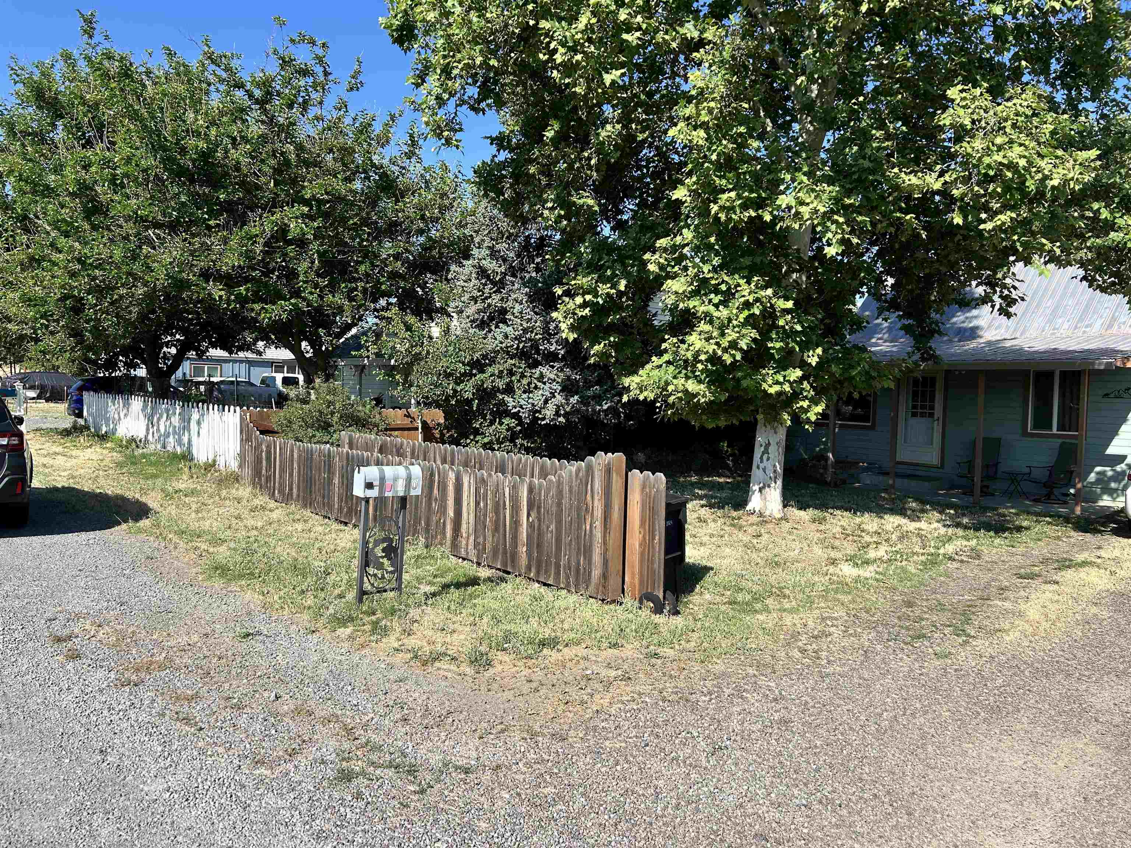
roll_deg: -1.4
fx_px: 849
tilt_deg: -3.2
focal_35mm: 26
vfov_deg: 53.1
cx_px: 566
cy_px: 424
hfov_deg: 67.3
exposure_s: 1/2841
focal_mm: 5.7
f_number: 1.5
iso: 50
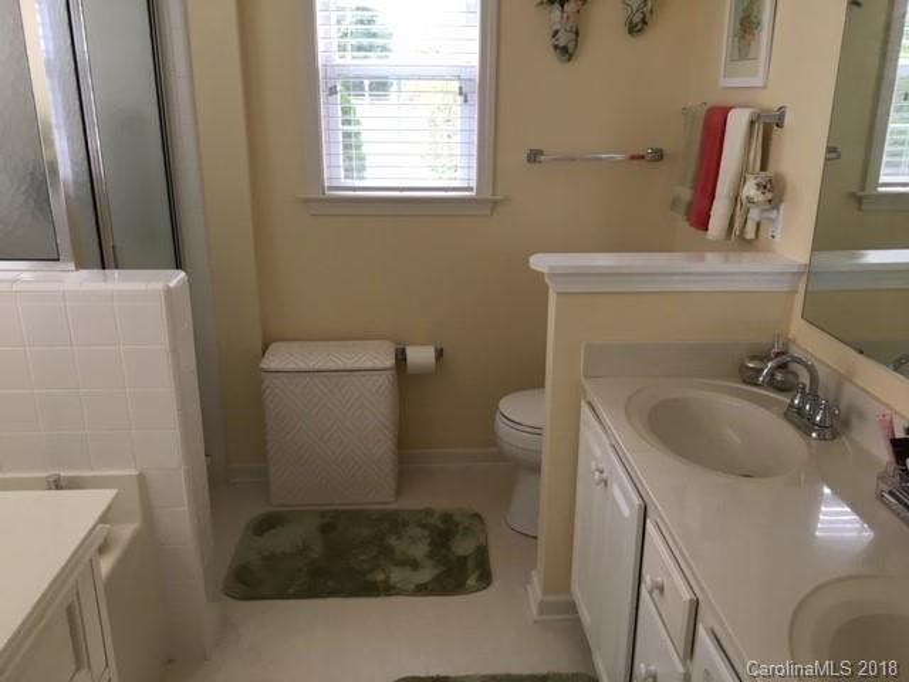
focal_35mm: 29
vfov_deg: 48.2
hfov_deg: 61.7
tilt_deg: -18.5
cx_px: 454
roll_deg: -0.4
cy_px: 341
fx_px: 762
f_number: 2.2
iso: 25
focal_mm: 4.15
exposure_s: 1/30
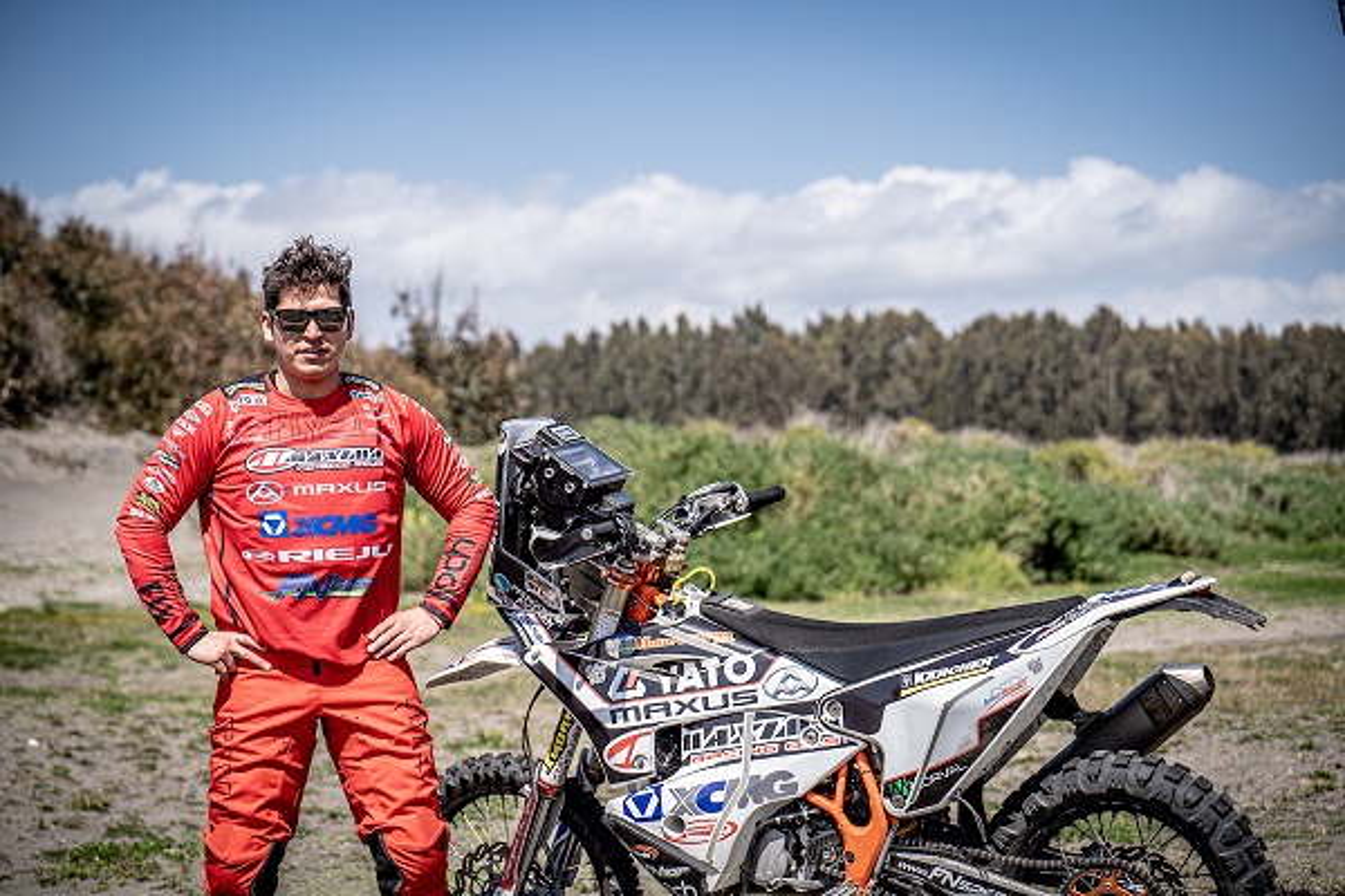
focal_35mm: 70
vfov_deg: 19.5
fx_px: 2615
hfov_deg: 28.8
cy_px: 448
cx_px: 672
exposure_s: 1/2000
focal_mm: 70
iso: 200
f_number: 3.5
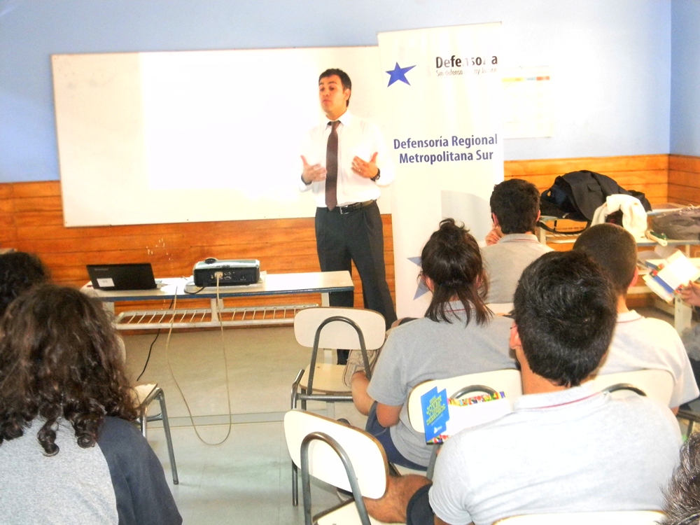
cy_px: 262
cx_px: 350
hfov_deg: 45.8
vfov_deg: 35.1
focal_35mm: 41
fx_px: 829
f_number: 3.8
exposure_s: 1/30
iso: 800
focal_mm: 7.3
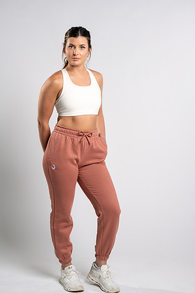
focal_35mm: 85
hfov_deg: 16.1
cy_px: 146
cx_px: 98
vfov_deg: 23.9
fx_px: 691
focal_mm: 85
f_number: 4
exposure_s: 1/160
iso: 200
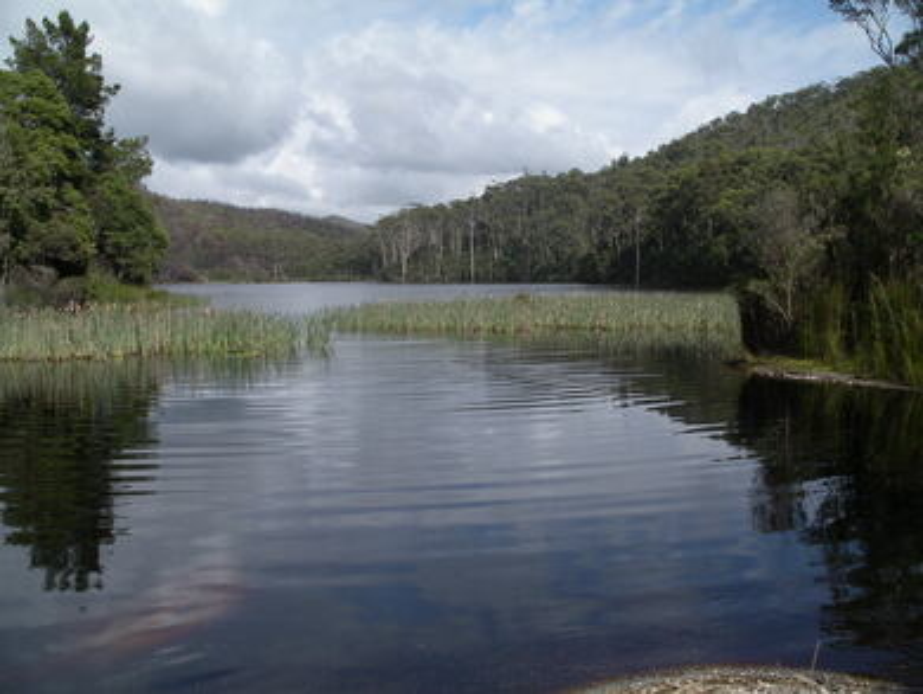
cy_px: 347
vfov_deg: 38.7
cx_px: 462
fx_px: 987
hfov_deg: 50.1
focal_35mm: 37
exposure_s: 1/320
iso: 80
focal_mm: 7.8
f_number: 6
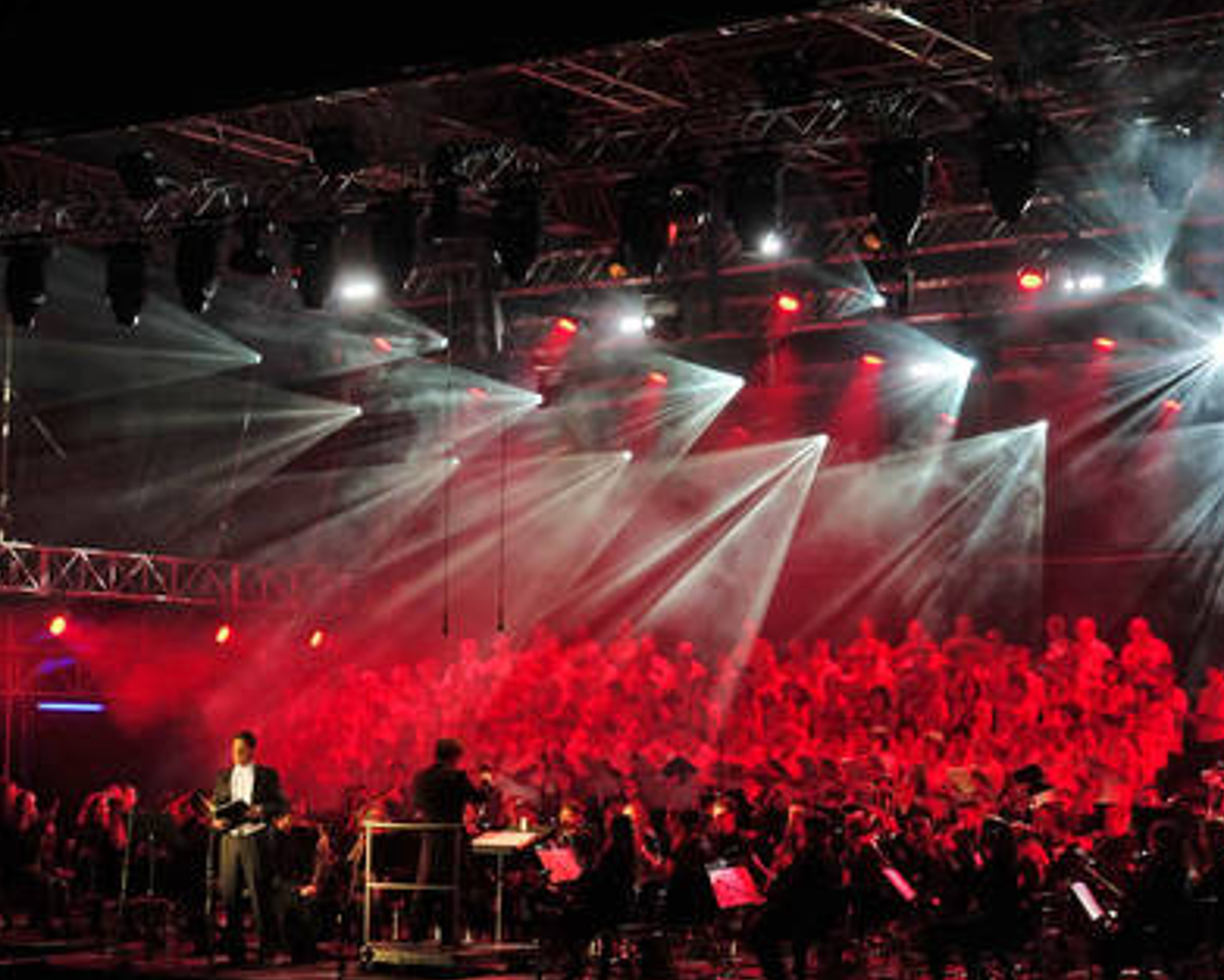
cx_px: 711
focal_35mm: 70
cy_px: 526
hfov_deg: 27.1
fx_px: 2536
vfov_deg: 21.9
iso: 400
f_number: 3.2
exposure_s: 1/100
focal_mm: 19.68
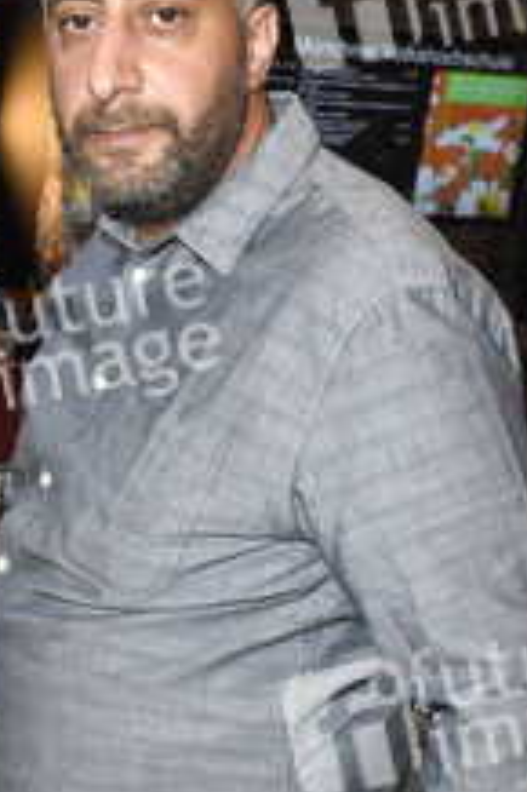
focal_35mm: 55
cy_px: 530
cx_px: 138
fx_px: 1210
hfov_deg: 24.3
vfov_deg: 35.9
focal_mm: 20
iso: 1600
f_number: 6.3
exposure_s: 1/160
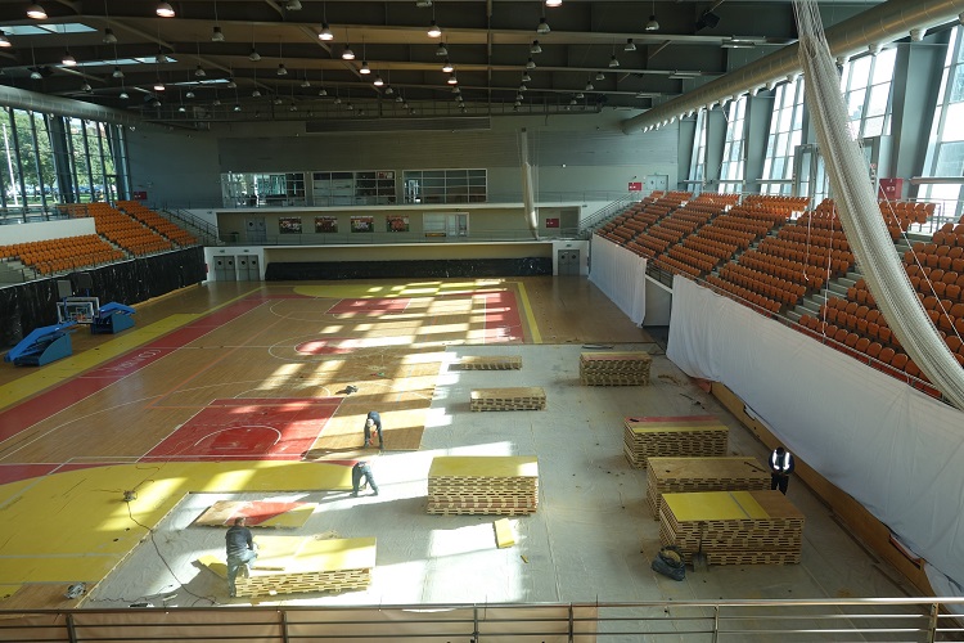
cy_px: 322
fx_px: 643
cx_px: 482
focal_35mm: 24
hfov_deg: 73.7
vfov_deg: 53.1
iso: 100
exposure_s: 1/100
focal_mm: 8.8
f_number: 2.4
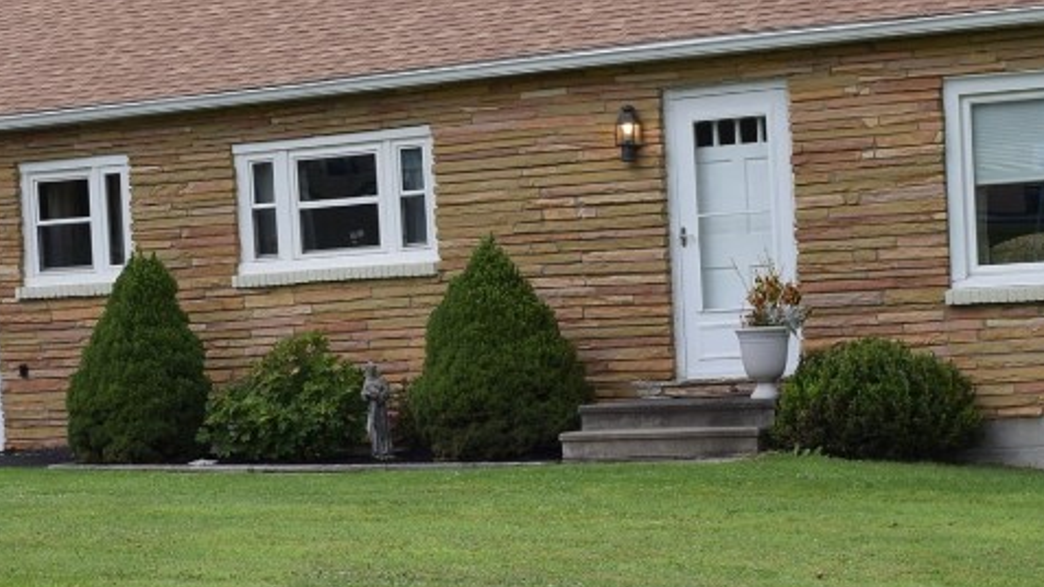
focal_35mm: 106
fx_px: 2934
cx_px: 544
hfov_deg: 20.2
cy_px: 515
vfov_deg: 11.4
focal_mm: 28
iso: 360
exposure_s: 1/250
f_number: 8
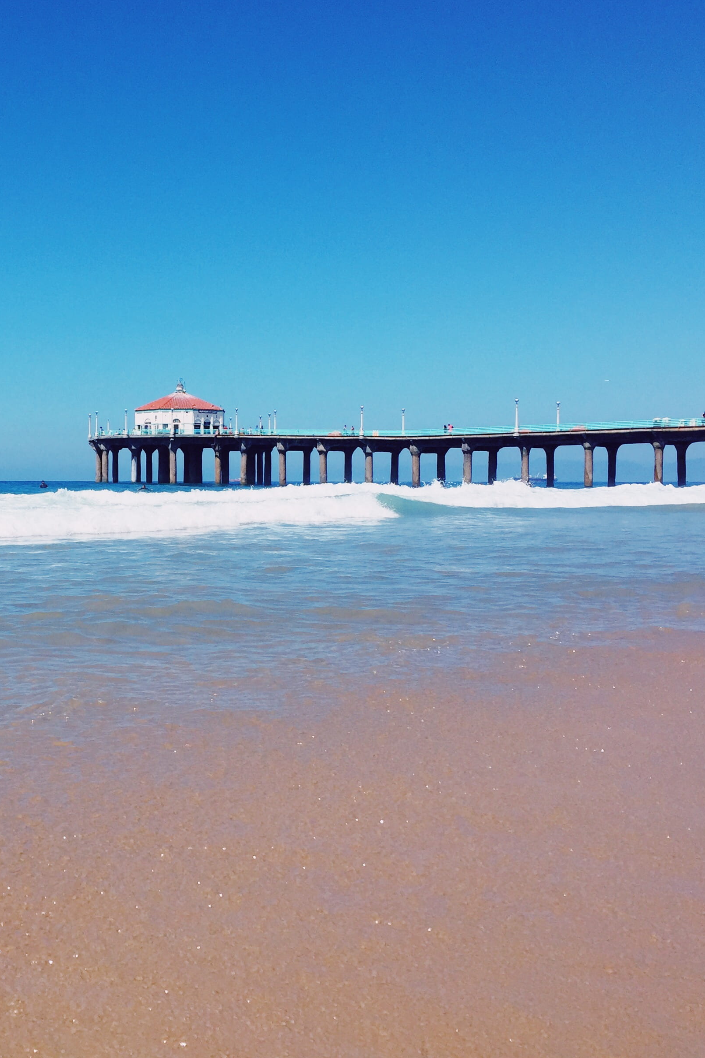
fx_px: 1204
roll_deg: -0.2
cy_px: 520
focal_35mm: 41
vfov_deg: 47.4
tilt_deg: -0.3
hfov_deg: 31.8
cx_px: 140
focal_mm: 4.15
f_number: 2.2
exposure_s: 1/3300
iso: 32
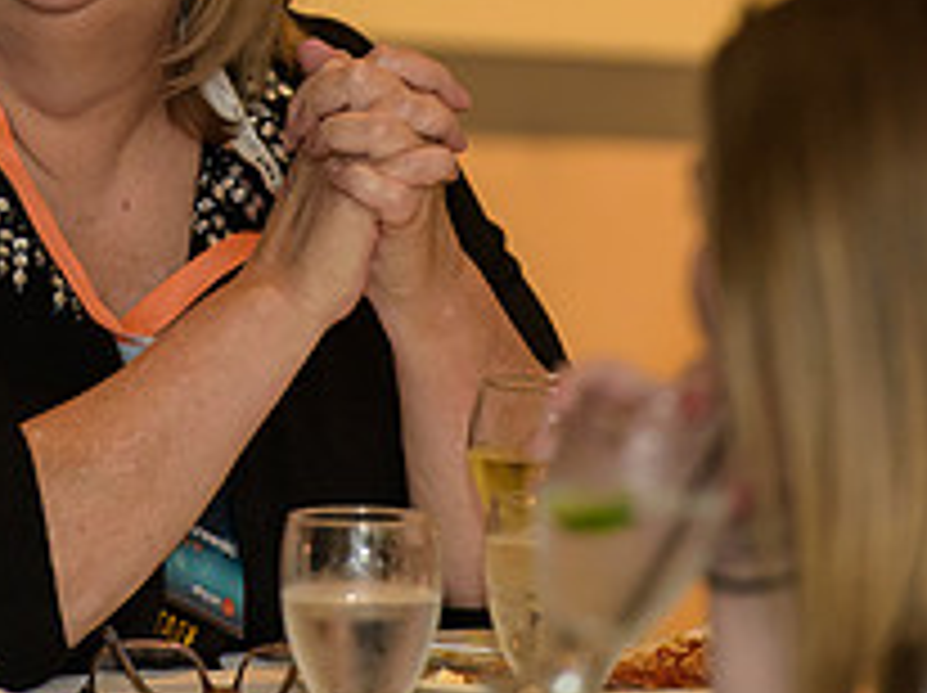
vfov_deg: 2.7
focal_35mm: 542
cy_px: -65
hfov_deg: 3.7
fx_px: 14498
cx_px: 54
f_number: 3.5
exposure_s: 1/125
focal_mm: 200
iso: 1250
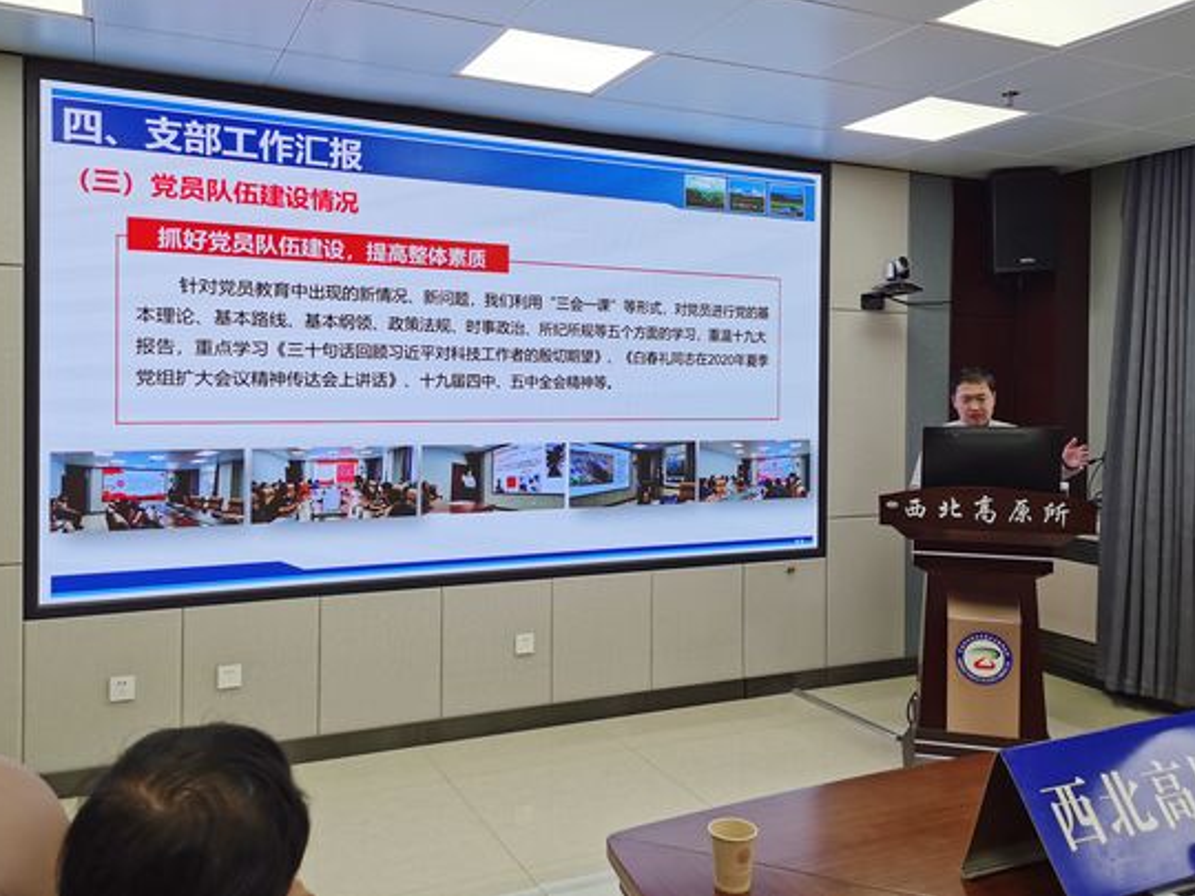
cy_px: 400
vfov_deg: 46.7
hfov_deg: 60.0
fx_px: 1036
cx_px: 598
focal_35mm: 30
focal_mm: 5.58
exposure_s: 1/172
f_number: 1.8
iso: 50
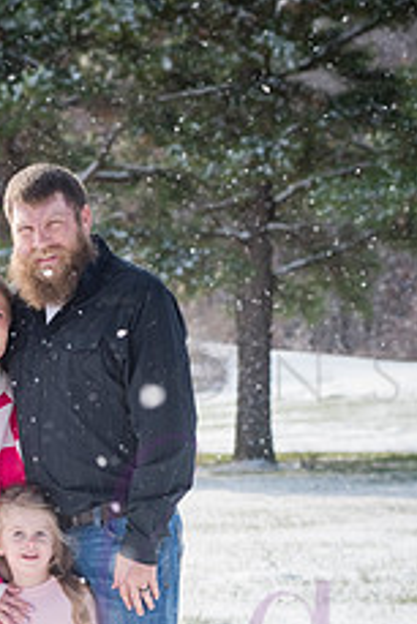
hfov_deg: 6.7
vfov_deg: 10.0
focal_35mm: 206
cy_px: 474
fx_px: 3574
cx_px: 41
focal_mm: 105
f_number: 8
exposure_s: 1/1000
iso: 640
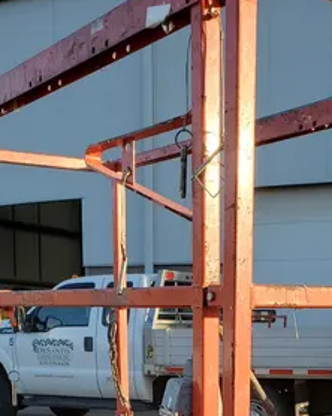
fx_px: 824
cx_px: 203
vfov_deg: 24.6
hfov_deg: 22.7
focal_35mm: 67
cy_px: 542
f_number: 2.4
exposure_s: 1/582
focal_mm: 4.3
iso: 50
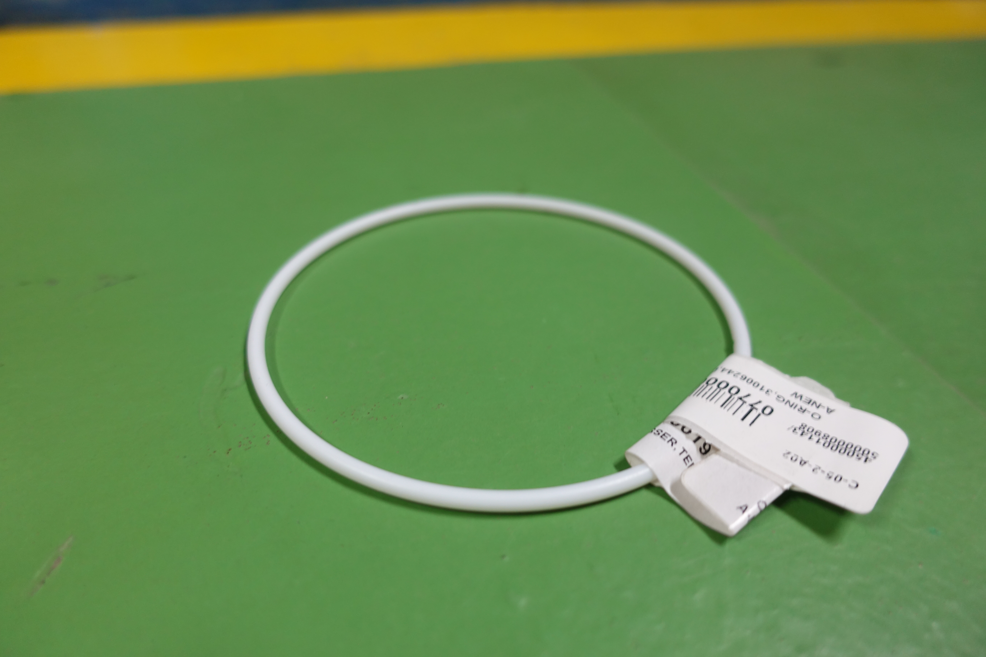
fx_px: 657
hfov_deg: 73.7
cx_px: 493
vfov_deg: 53.1
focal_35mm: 24
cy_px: 328
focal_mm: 8.8
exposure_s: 1/30
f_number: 1.8
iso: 250
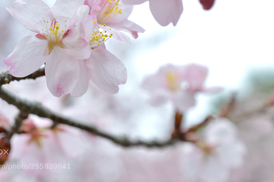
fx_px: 601
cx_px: 133
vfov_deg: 17.2
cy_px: 64
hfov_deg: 25.7
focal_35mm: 79
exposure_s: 1/320
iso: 100
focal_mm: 40
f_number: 5.6
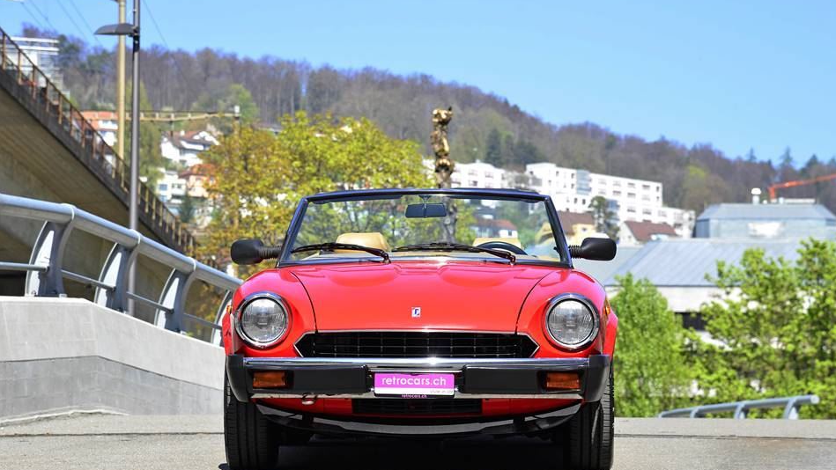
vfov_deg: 9.6
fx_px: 2815
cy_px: 230
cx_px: 421
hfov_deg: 16.9
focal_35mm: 127
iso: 200
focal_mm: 120
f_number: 8
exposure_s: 1/200
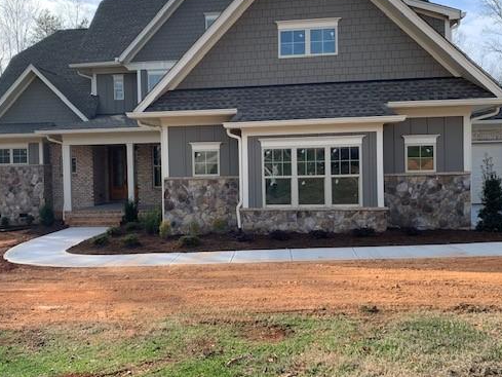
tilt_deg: -2.0
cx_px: 203
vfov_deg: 41.8
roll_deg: +1.6
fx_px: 493
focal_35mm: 34
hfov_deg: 53.6
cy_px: 182
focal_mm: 4.25
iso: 25
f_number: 1.8
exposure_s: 1/887
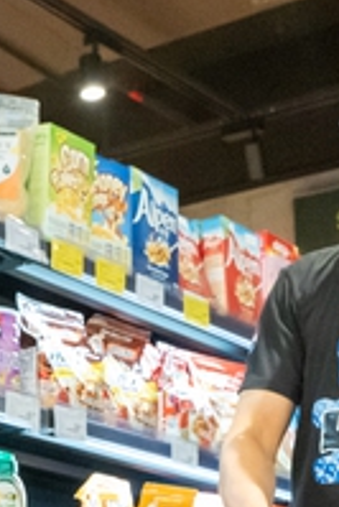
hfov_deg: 11.1
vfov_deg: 16.4
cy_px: 554
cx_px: -99
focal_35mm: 121
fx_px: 1706
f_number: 7.1
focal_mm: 33
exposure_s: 1/160
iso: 20000
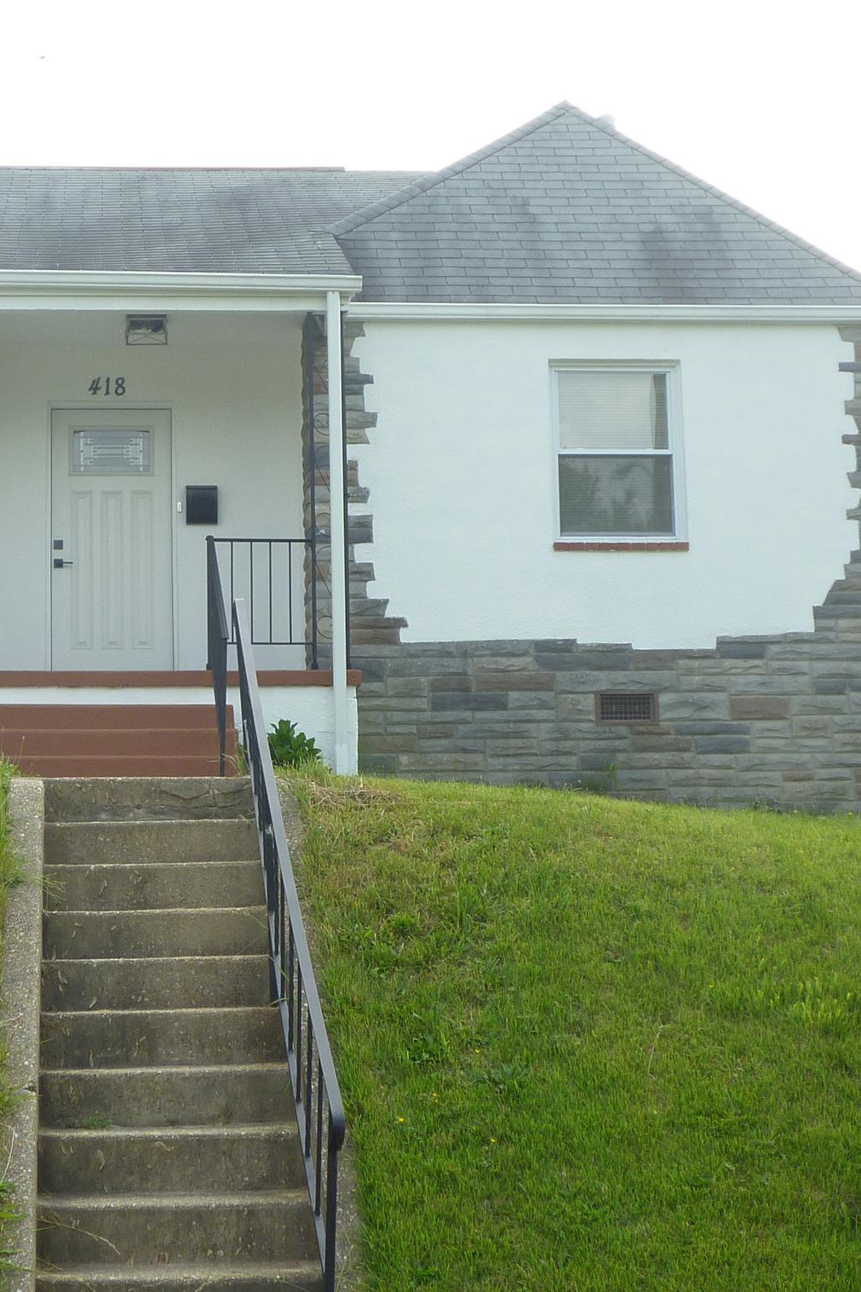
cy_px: 646
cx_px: 206
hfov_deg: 20.4
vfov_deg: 30.5
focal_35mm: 66
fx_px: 2368
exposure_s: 1/160
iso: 80
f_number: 4
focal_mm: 6.8
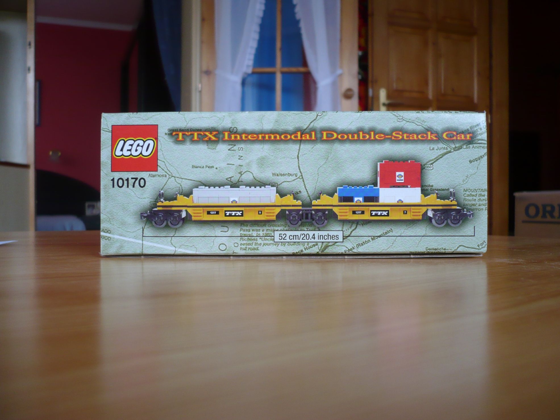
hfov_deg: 52.6
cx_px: 280
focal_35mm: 35
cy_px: 210
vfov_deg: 40.7
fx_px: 566
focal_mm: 5.8
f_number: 2.8
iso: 100
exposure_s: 1/25
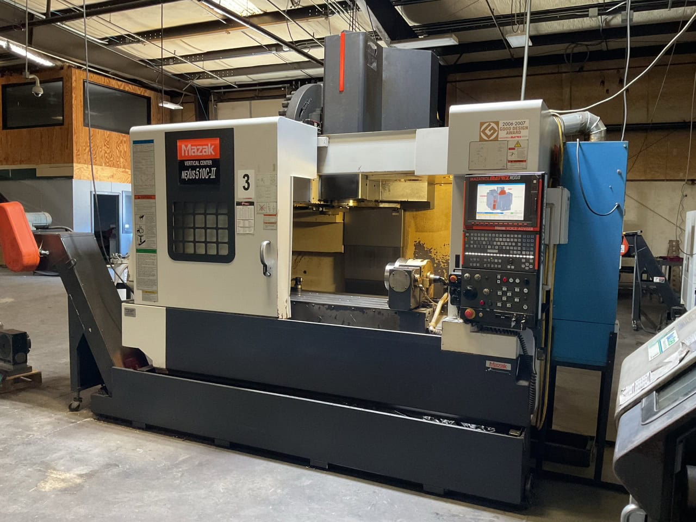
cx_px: 348
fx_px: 583
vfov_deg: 48.2
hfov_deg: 61.7
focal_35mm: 29
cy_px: 261
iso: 250
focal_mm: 3
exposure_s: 1/40
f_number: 1.8
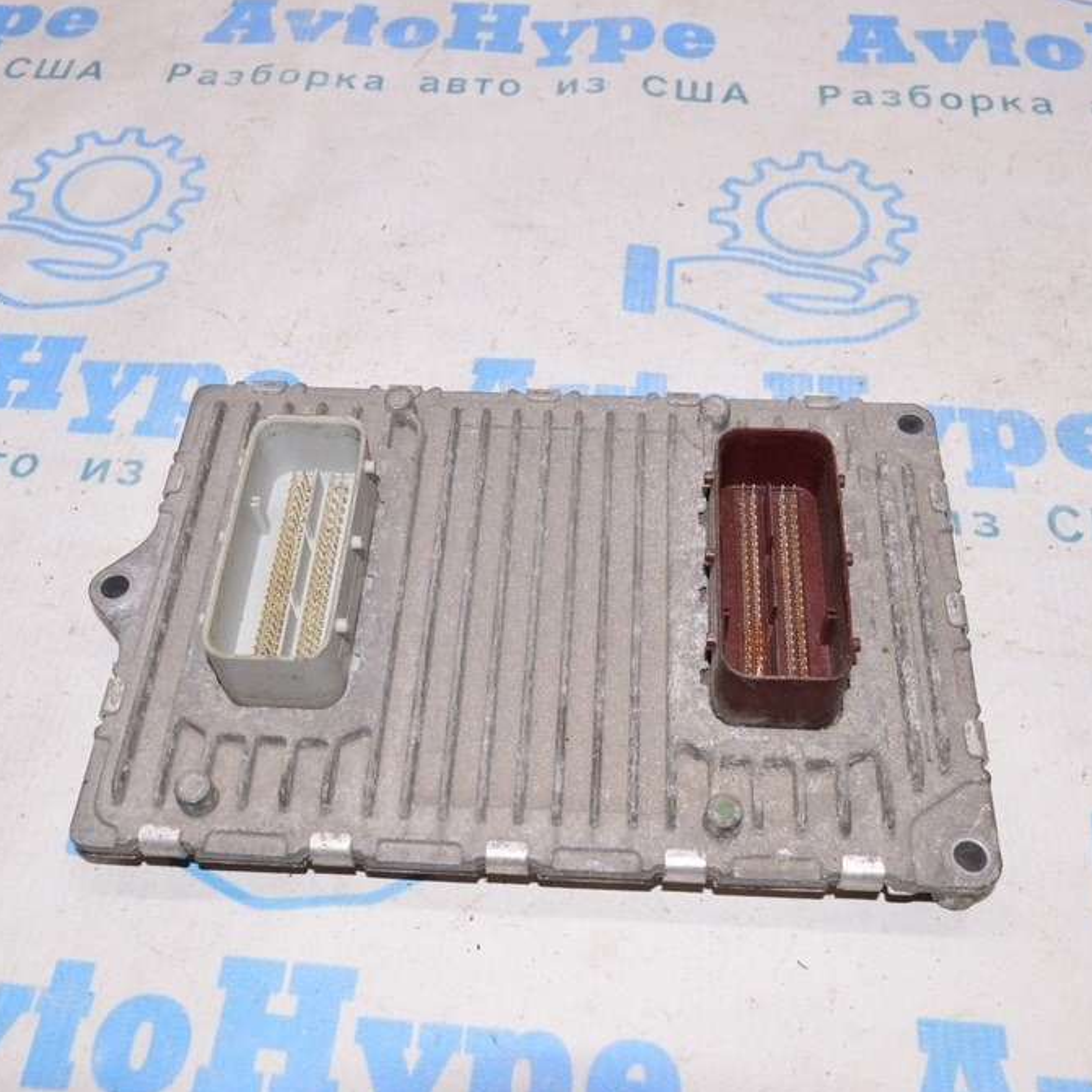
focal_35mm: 35
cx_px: 537
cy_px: 548
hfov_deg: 47.2
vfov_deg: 47.2
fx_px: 1249
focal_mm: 18
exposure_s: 1/160
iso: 1600
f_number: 8
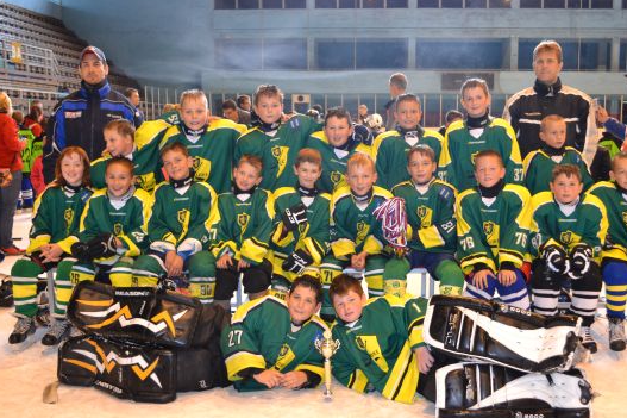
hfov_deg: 47.4
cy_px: 227
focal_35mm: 41
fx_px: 714
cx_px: 343
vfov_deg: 32.6
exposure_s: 1/60
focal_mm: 24
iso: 1250
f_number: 4
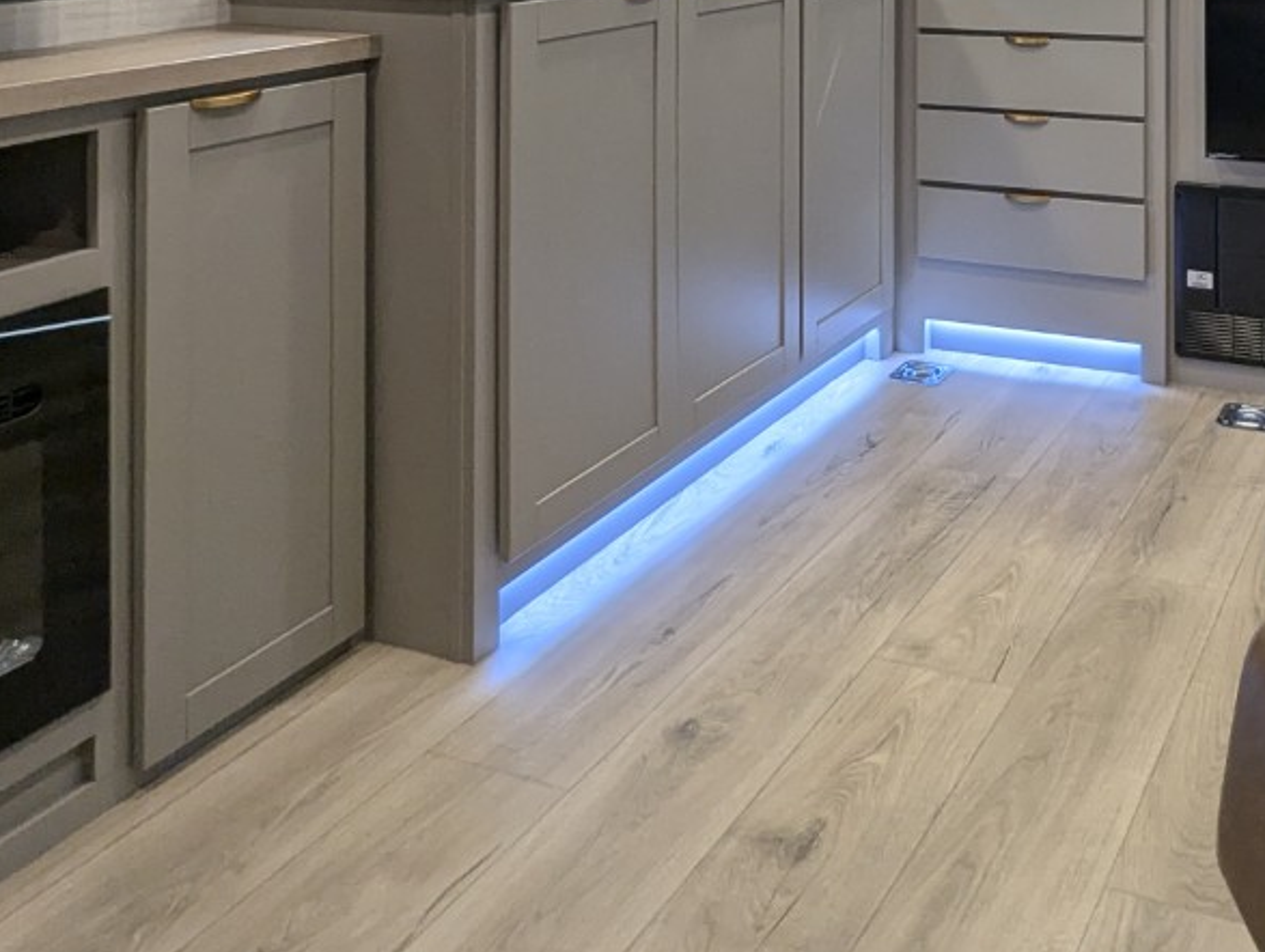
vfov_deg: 32.4
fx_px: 1391
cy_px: -138
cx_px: 964
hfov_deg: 46.9
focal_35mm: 38
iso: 163
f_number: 2.2
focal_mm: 2.35
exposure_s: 1/100
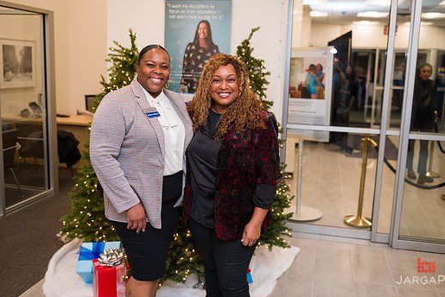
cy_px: 136
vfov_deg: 36.9
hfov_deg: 53.1
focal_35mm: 36
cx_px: 228
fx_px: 445
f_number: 3.2
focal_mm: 32
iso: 400
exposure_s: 1/200
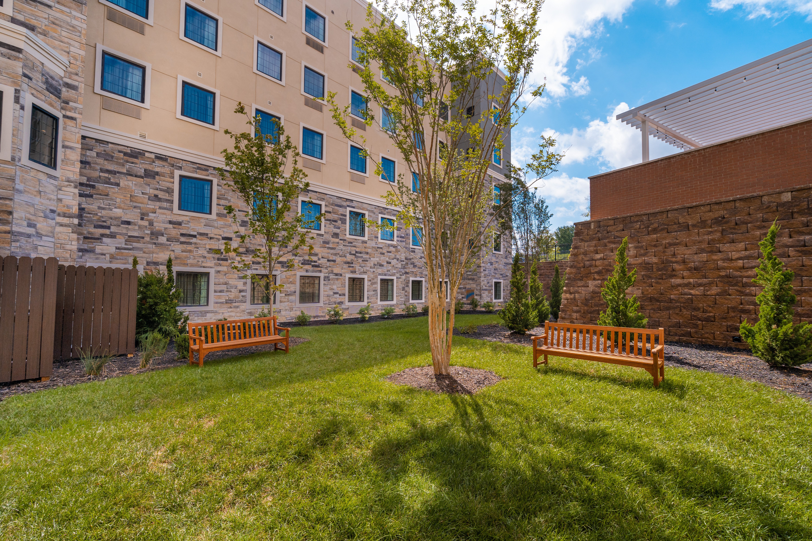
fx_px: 361
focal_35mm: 16
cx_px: 406
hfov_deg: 96.7
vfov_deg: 73.7
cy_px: 270
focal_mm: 16
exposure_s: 1/800
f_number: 8
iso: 320
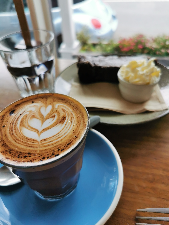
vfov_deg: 65.3
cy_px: 112
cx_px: 84
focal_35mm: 27
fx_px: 176
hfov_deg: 51.4
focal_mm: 5.56
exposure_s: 1/680
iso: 50
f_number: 1.6
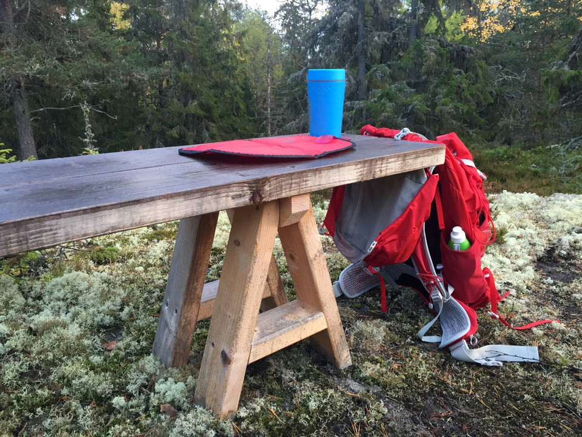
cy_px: 218
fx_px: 488
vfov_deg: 48.2
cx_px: 291
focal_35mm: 29
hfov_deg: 61.7
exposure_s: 1/33
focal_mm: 4.15
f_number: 2.2
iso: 50
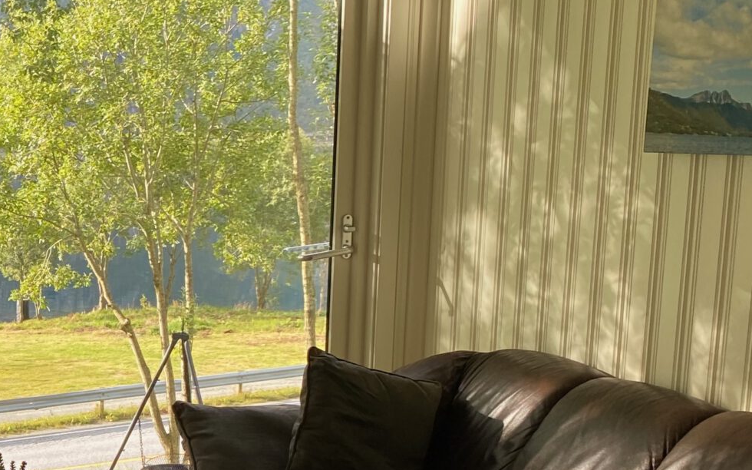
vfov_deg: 17.8
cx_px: -175
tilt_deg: -10.1
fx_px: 1475
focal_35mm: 72
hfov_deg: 25.4
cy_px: 436
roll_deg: +1.6
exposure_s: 1/152
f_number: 1.8
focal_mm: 4.25
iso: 32
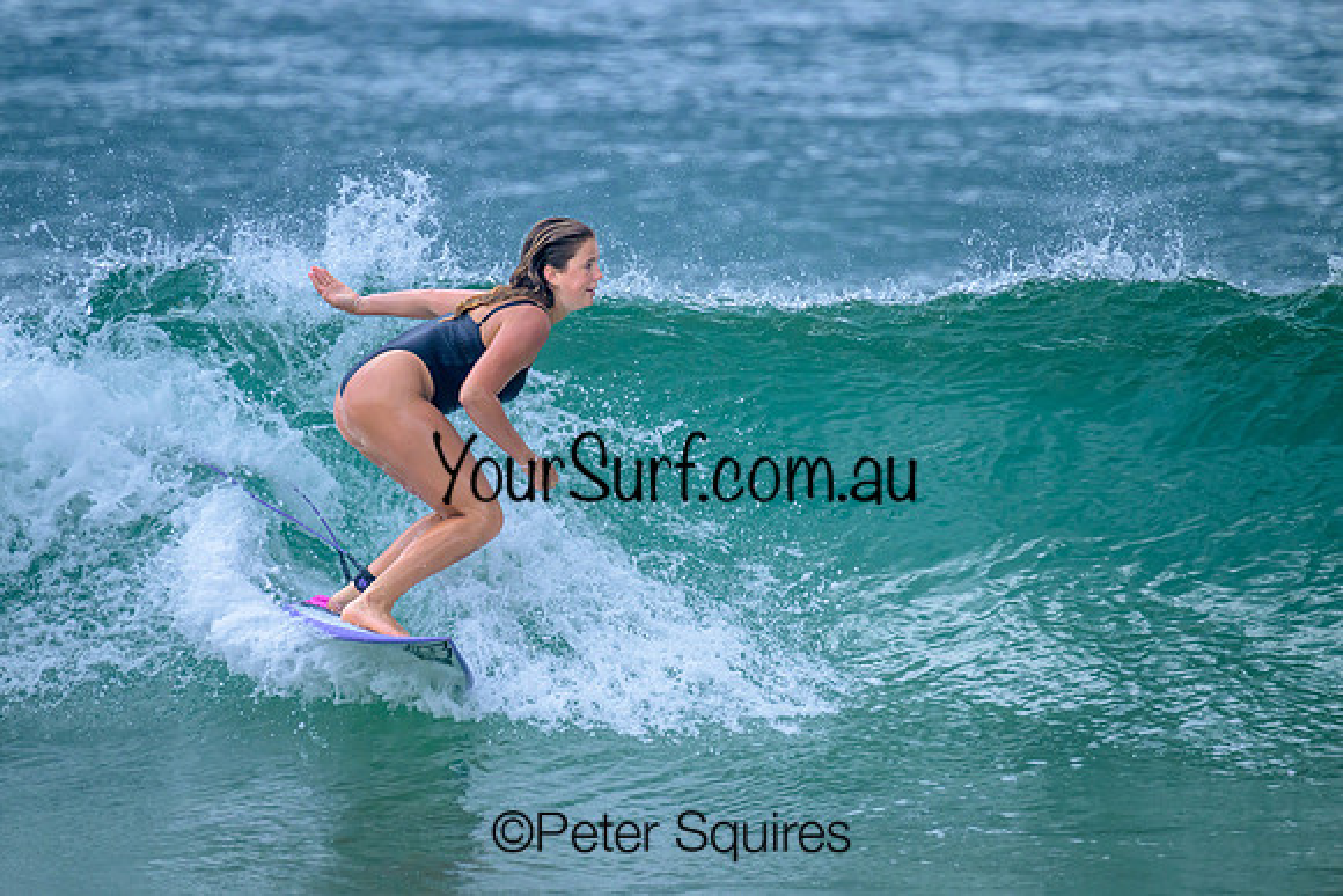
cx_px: 635
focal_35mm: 591
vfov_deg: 2.3
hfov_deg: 3.5
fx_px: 22046
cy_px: 430
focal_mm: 560
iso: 1600
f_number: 8
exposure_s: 1/2000
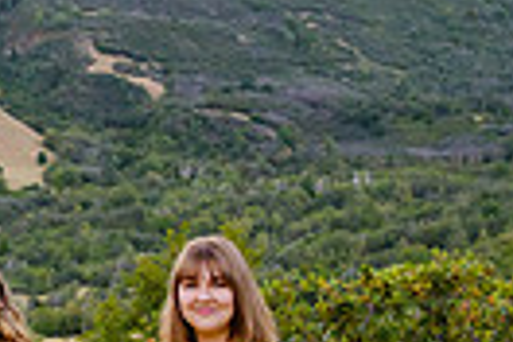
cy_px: 311
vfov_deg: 7.5
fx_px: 2608
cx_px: -177
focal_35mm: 183
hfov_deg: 10.9
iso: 800
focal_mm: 36
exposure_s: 1/200
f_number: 7.1
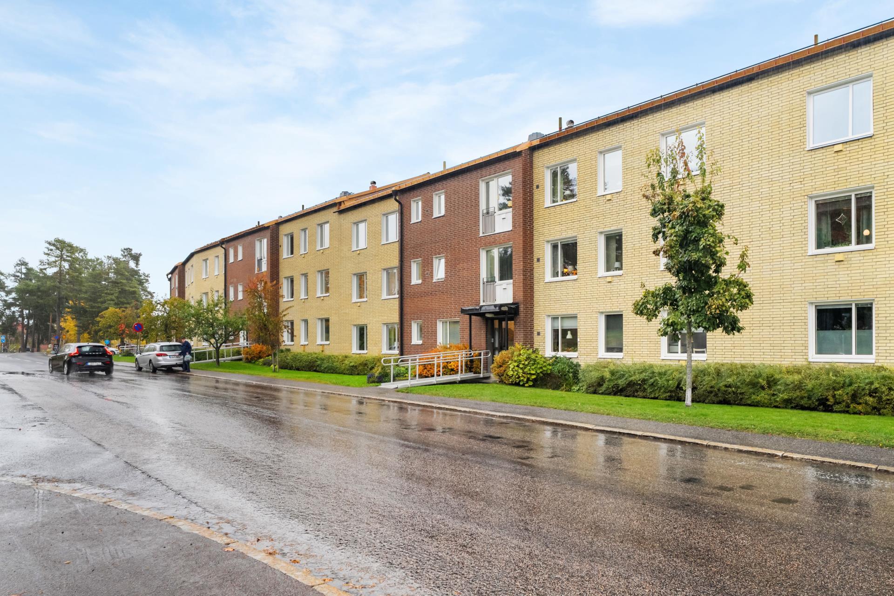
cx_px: 447
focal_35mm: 24
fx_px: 596
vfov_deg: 53.1
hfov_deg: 73.7
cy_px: 298
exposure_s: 1/60
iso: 640
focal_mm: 24
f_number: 8
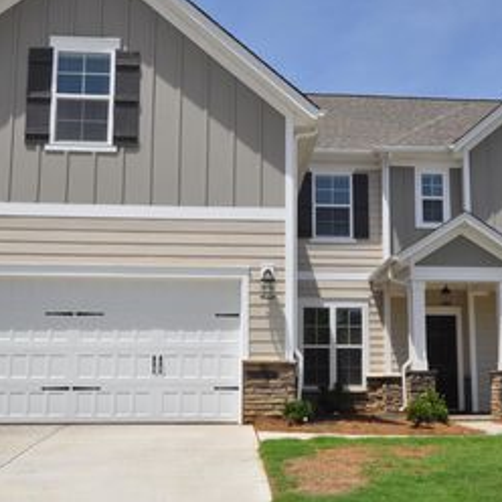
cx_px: 306
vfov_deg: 34.8
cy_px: 261
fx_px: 802
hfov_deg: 34.6
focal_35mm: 49
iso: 400
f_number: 11
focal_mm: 19
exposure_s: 1/500
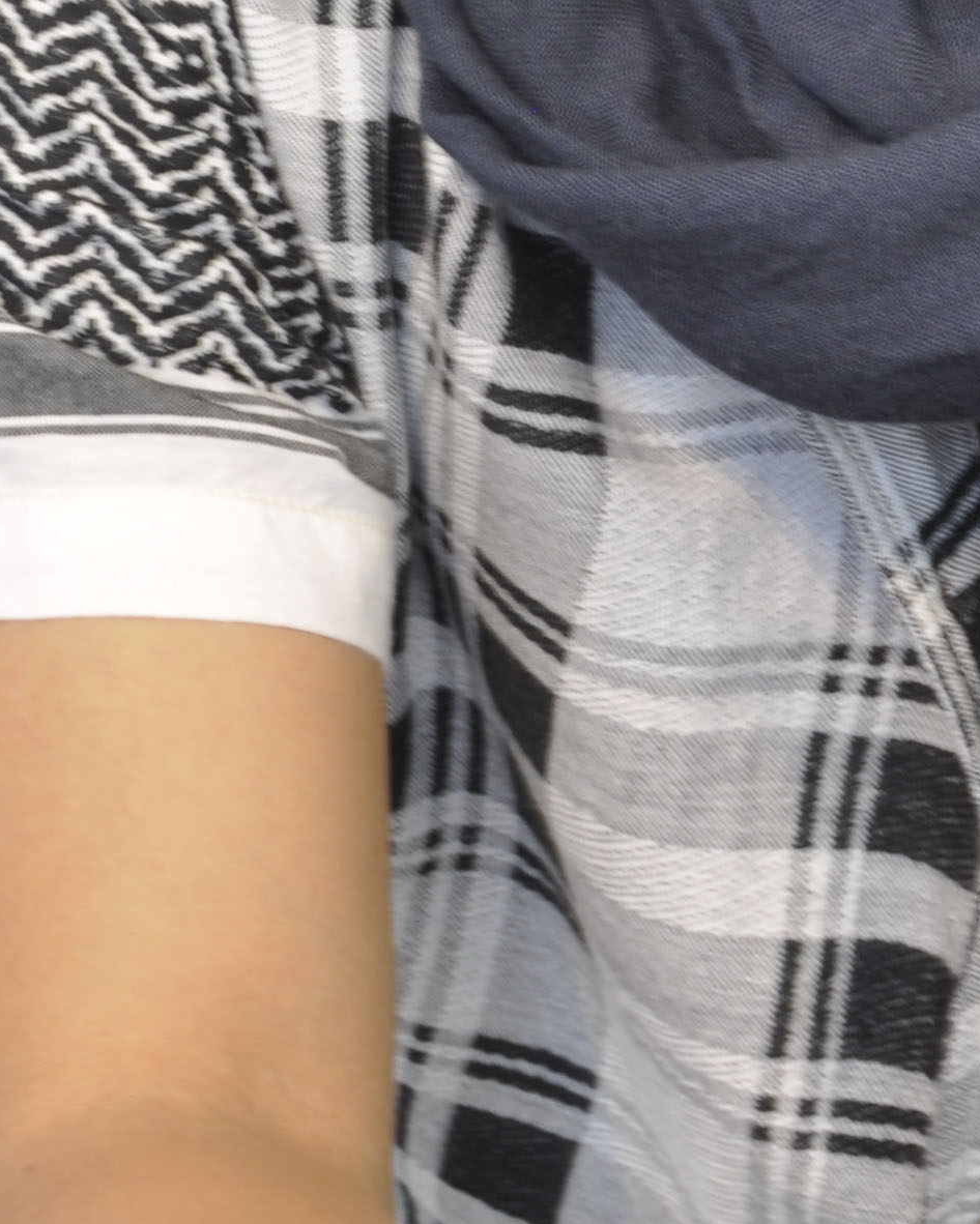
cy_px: -398
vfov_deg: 5.4
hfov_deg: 4.3
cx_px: 1041
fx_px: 12940
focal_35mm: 357
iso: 200
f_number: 9
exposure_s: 1/4
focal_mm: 70
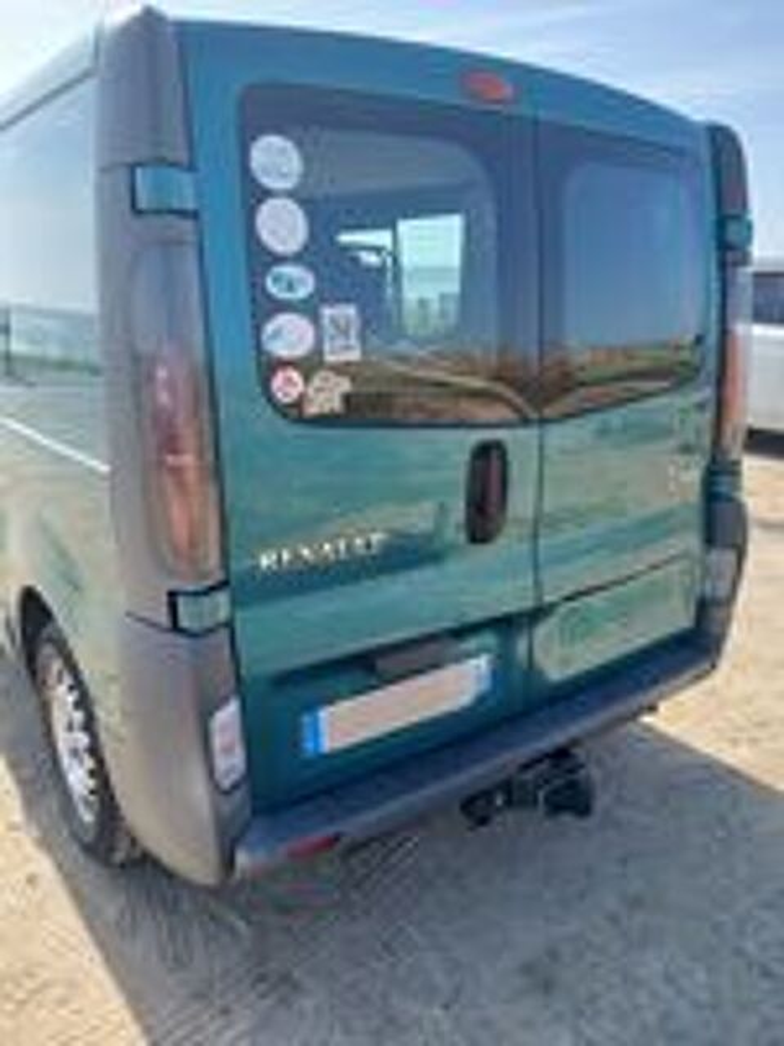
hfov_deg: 53.1
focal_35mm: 26
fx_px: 785
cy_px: 523
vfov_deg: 67.3
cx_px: 392
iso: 20
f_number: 1.8
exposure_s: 1/204
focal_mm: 3.98
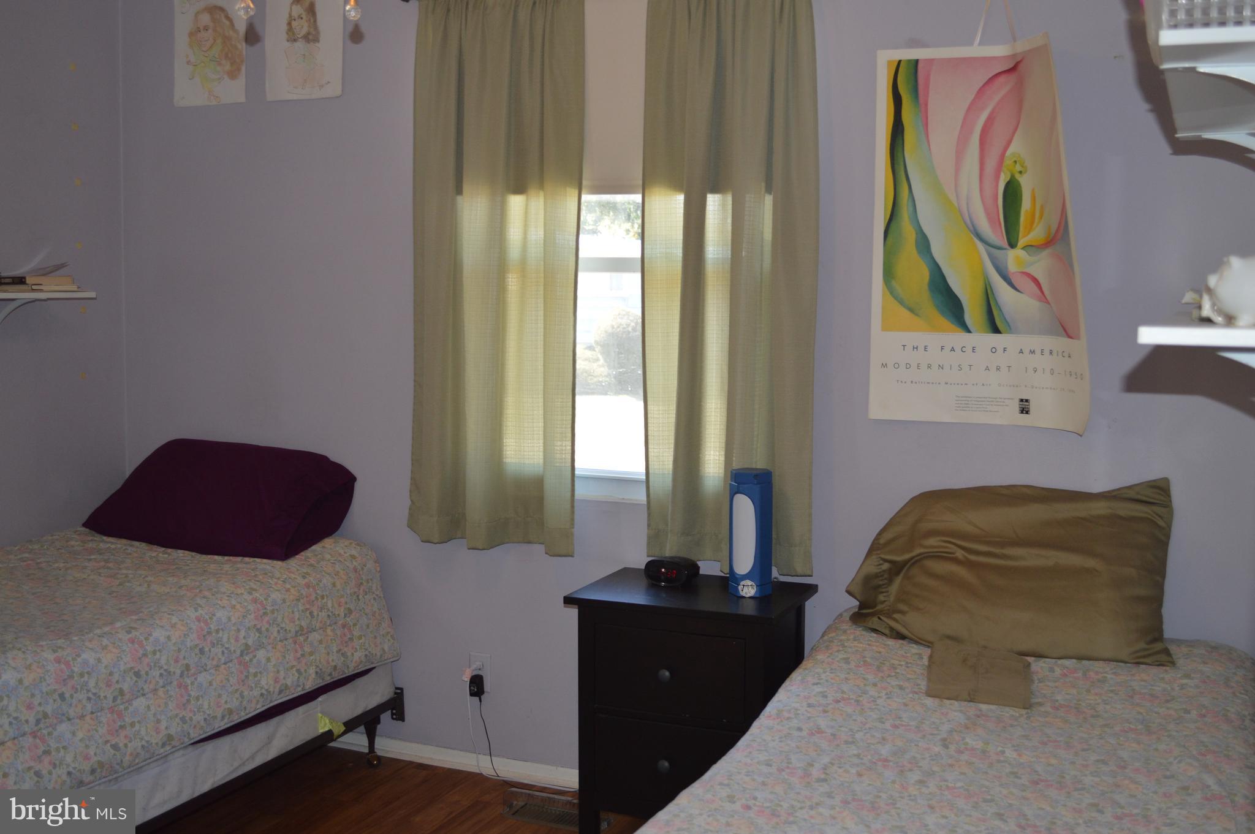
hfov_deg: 49.6
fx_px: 1358
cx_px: 628
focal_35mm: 39
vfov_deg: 34.1
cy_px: 417
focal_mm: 26
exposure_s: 1/60
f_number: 4.2
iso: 400
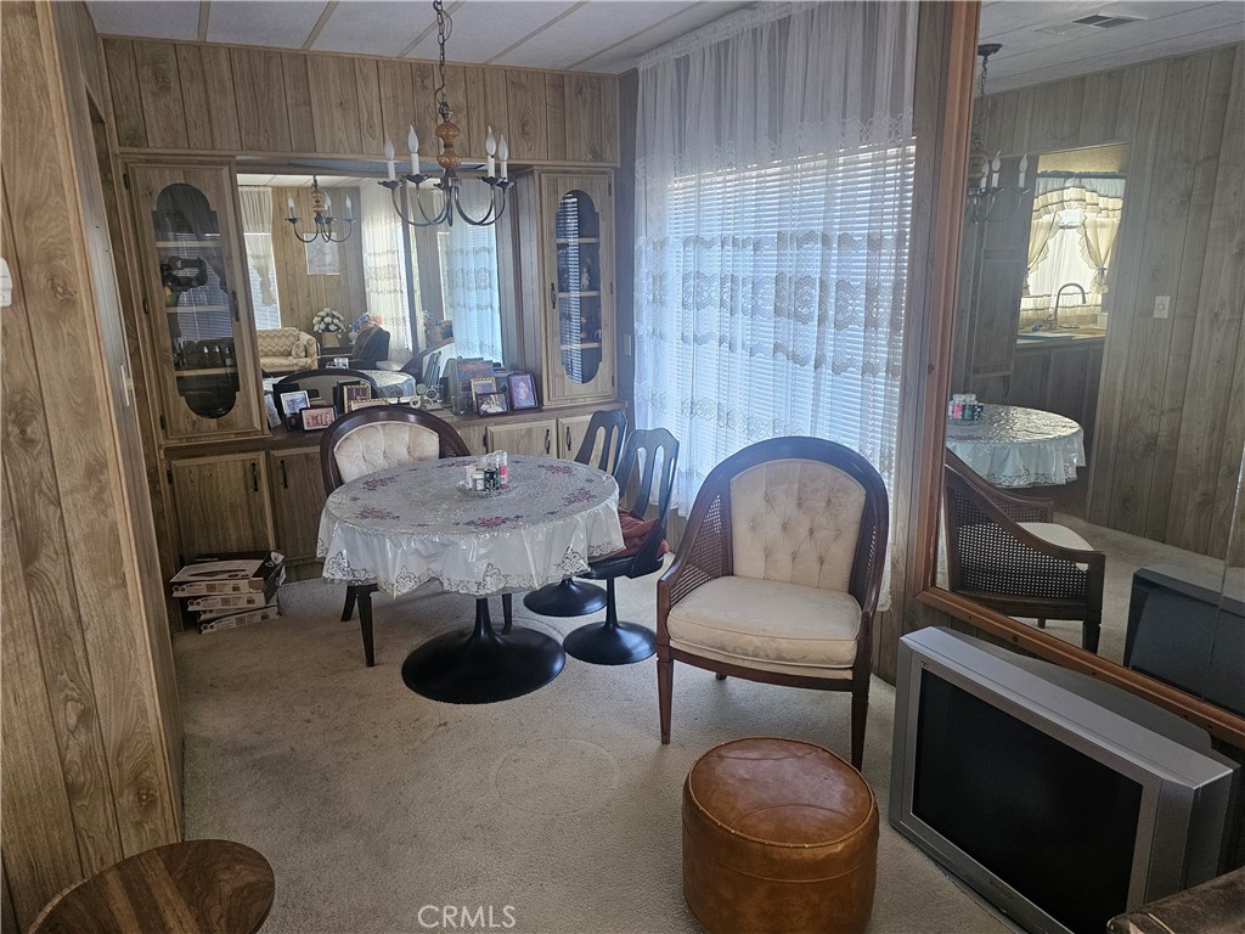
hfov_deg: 73.9
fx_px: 827
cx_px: 622
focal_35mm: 23
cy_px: 467
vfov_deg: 58.9
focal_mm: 6.3
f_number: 1.7
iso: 200
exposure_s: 1/120
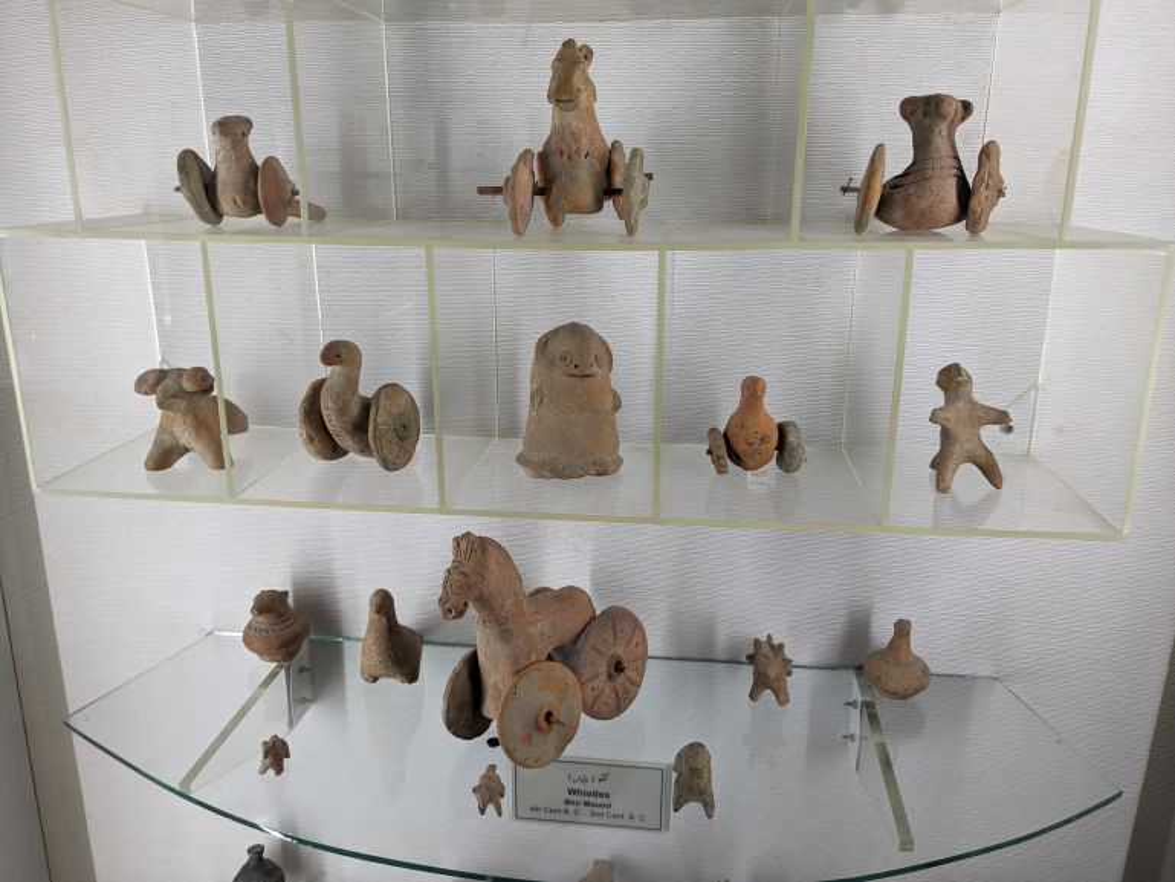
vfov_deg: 51.4
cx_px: 588
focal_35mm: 27
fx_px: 917
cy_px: 441
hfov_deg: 65.3
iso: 68
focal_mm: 4.38
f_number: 1.73
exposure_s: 1/33.3
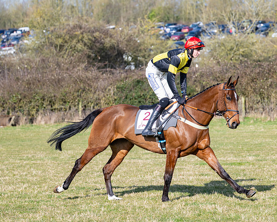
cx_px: 134
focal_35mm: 136
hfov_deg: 14.2
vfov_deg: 11.3
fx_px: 1114
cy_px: 111
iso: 100
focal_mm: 80
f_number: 2.8
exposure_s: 1/1600
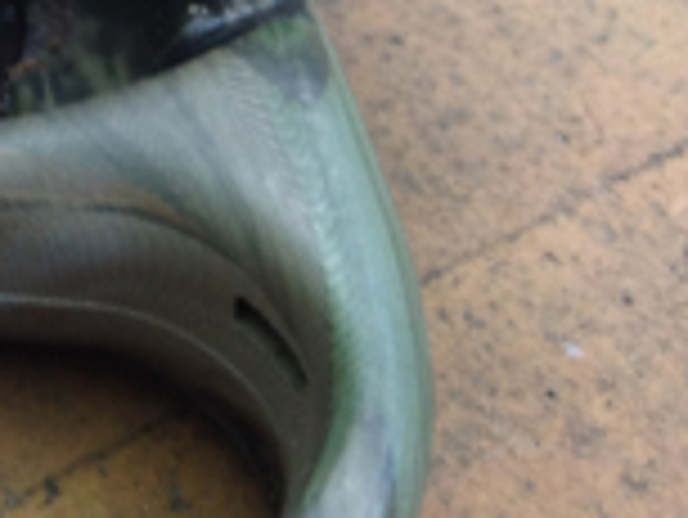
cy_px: -338
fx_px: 2725
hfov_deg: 12.8
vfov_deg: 10.4
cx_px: -625
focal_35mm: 137
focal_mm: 4.28
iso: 64
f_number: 2.4
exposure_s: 1/24
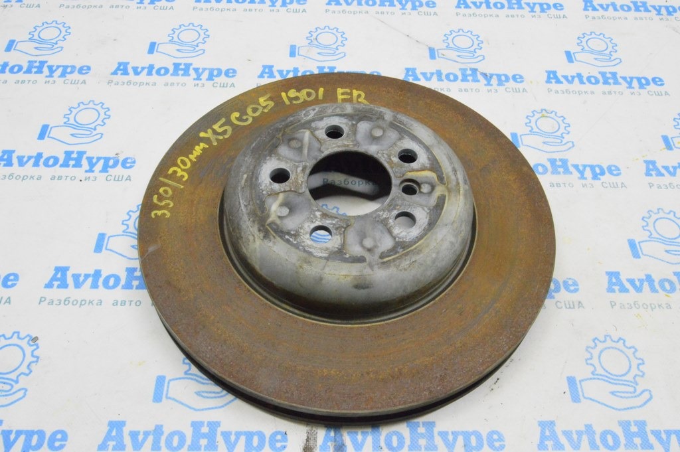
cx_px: 340
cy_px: 226
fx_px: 623
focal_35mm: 33
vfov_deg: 39.9
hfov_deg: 57.3
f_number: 20
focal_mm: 22
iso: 6400
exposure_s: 1/20
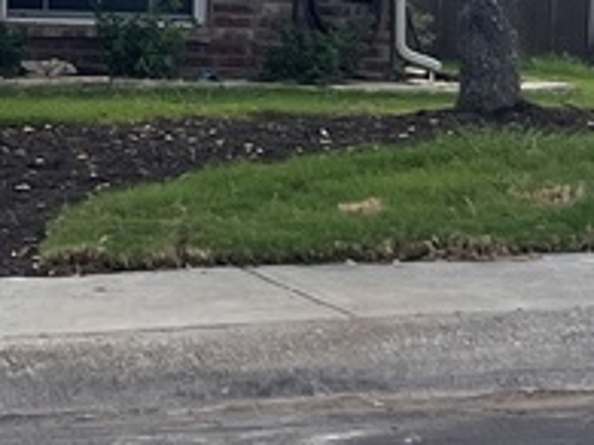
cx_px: -829
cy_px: -174
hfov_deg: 9.2
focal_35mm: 192
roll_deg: -2.1
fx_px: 3293
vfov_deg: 7.6
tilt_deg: +0.7
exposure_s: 1/1449
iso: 50
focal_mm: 5.7
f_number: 1.5
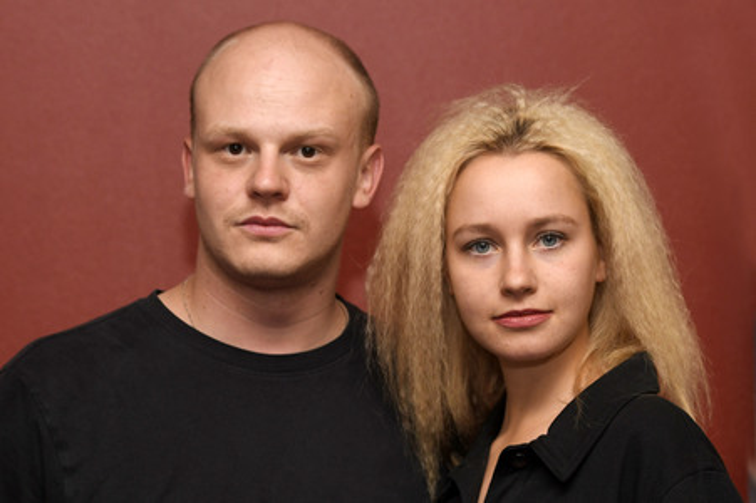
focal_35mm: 92
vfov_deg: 14.8
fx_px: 1931
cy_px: 252
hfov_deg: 22.2
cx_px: 378
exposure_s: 1/320
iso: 640
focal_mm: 92
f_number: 4
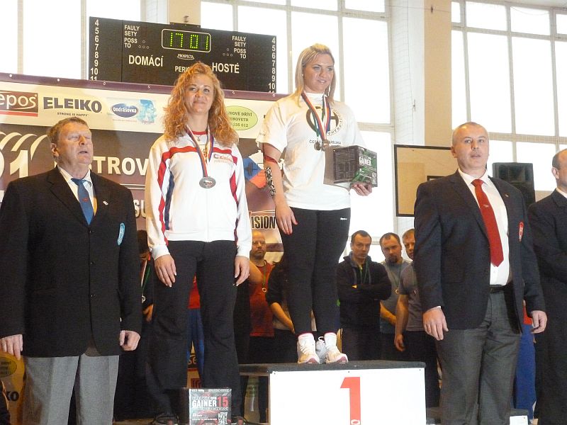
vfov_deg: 21.0
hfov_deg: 27.8
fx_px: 1147
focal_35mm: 70
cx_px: 284
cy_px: 212
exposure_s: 1/60
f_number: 5
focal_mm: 12.5
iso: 1000
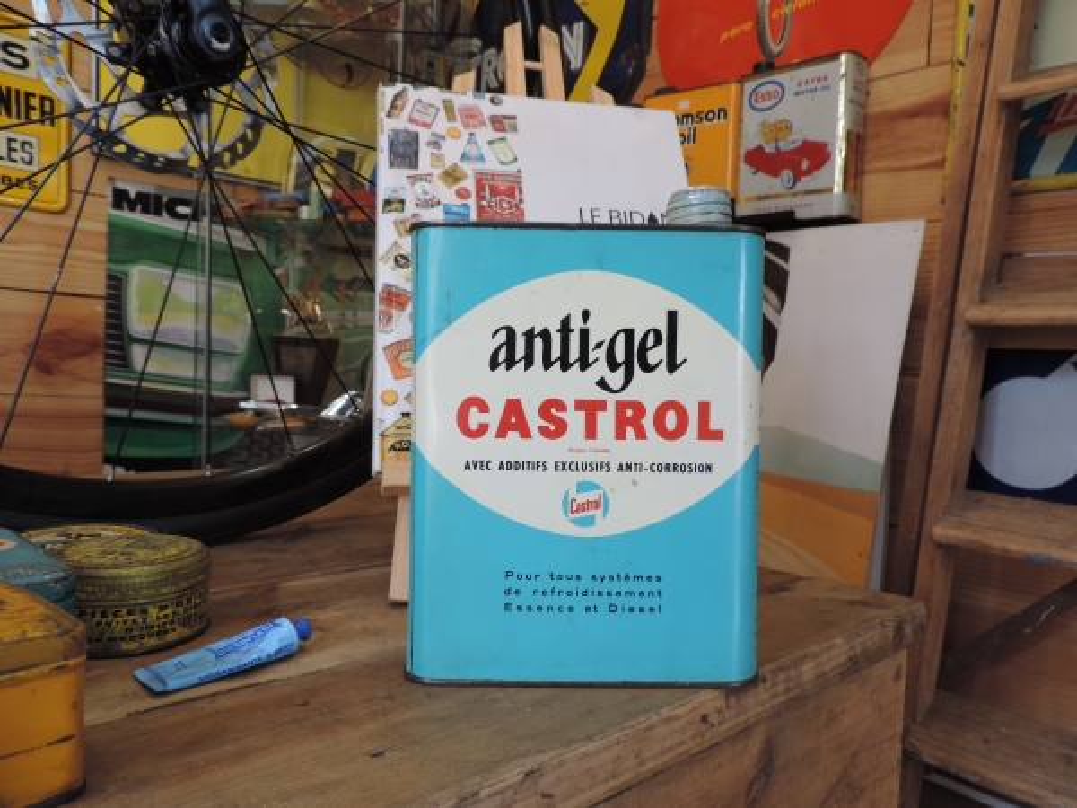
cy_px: 404
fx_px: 747
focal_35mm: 24
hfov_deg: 71.6
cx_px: 538
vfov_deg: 56.8
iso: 140
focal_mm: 4.3
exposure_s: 1/30
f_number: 3
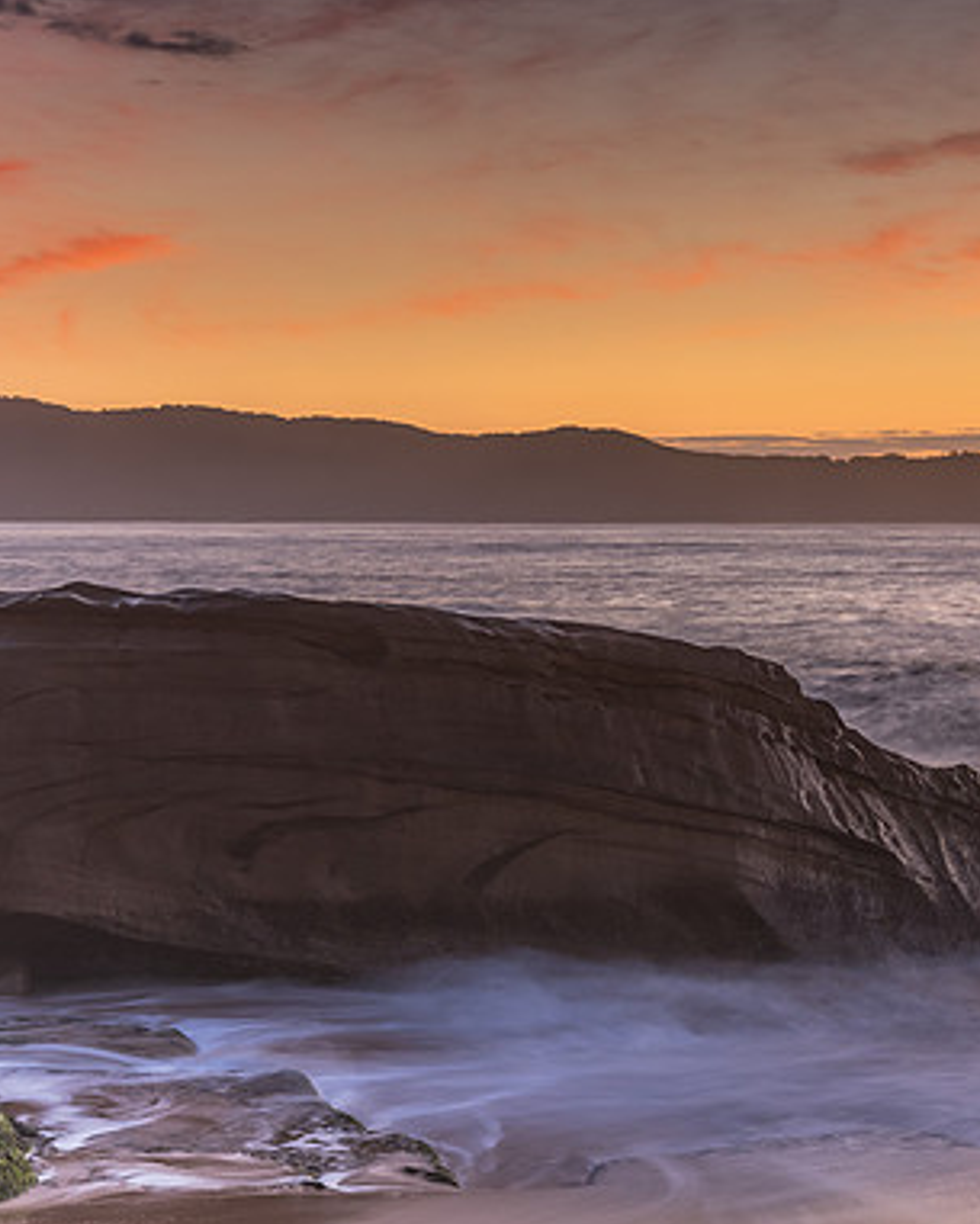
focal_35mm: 91
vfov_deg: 21.0
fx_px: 3298
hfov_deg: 16.6
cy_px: 612
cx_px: 922
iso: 50
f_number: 10
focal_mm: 42
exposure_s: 1.6
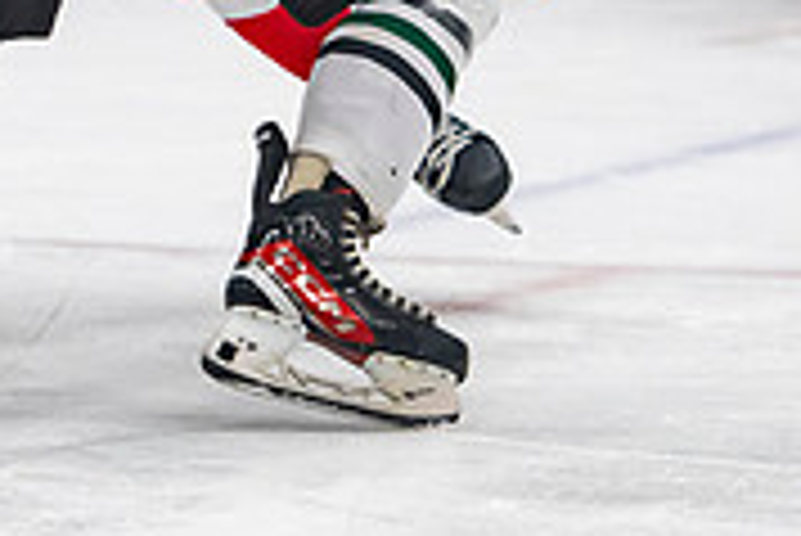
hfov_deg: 3.4
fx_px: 13405
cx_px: -15
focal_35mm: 602
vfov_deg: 2.3
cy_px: -391
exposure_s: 1/640
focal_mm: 130
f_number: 3.2
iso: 2000
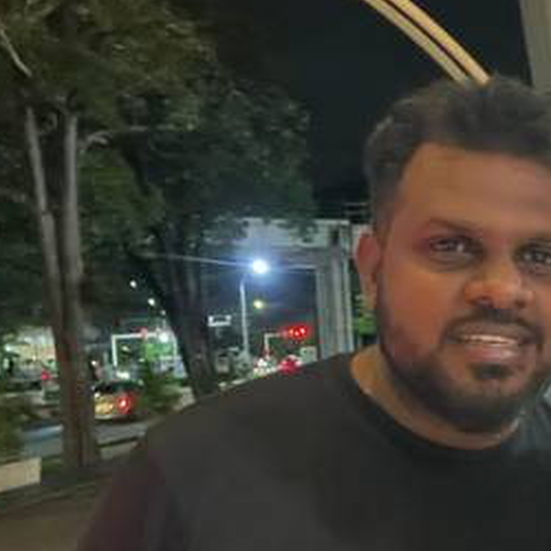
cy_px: 353
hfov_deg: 39.6
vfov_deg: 42.4
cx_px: 500
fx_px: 702
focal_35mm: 39
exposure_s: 1/14
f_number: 2.2
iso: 1250
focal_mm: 2.71
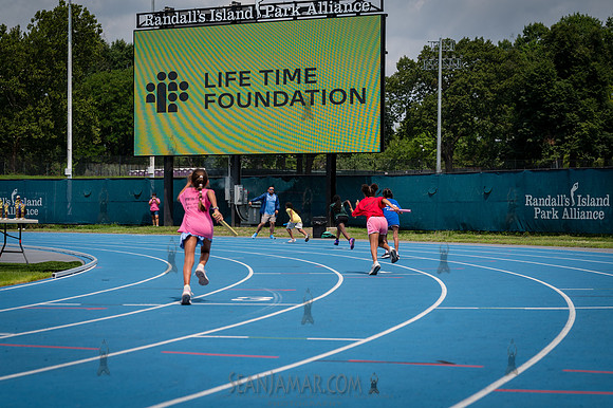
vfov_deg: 15.8
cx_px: 322
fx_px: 1468
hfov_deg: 23.6
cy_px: 229
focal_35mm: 86
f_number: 5
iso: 100
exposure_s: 1/640
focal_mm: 77
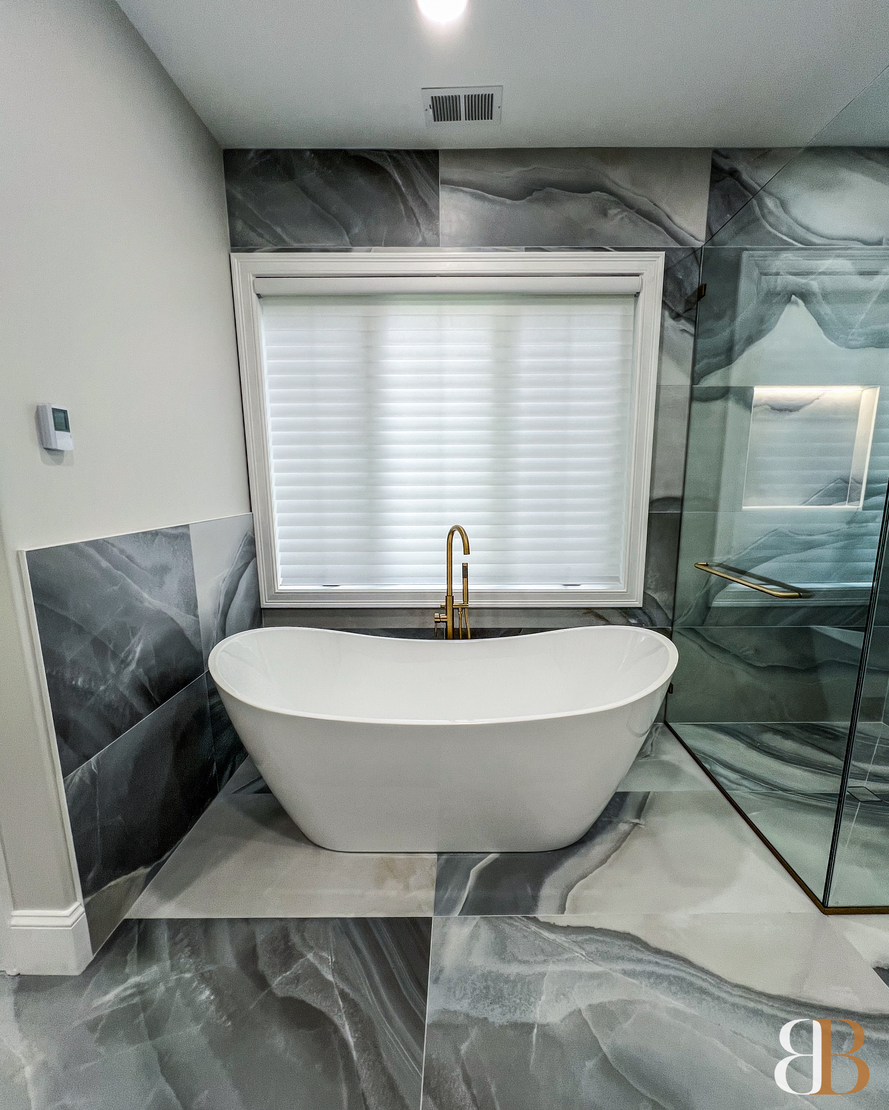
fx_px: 460
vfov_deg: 100.7
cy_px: 574
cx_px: 459
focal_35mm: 14
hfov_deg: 88.0
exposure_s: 1/120
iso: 64
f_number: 1.8
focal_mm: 1.57
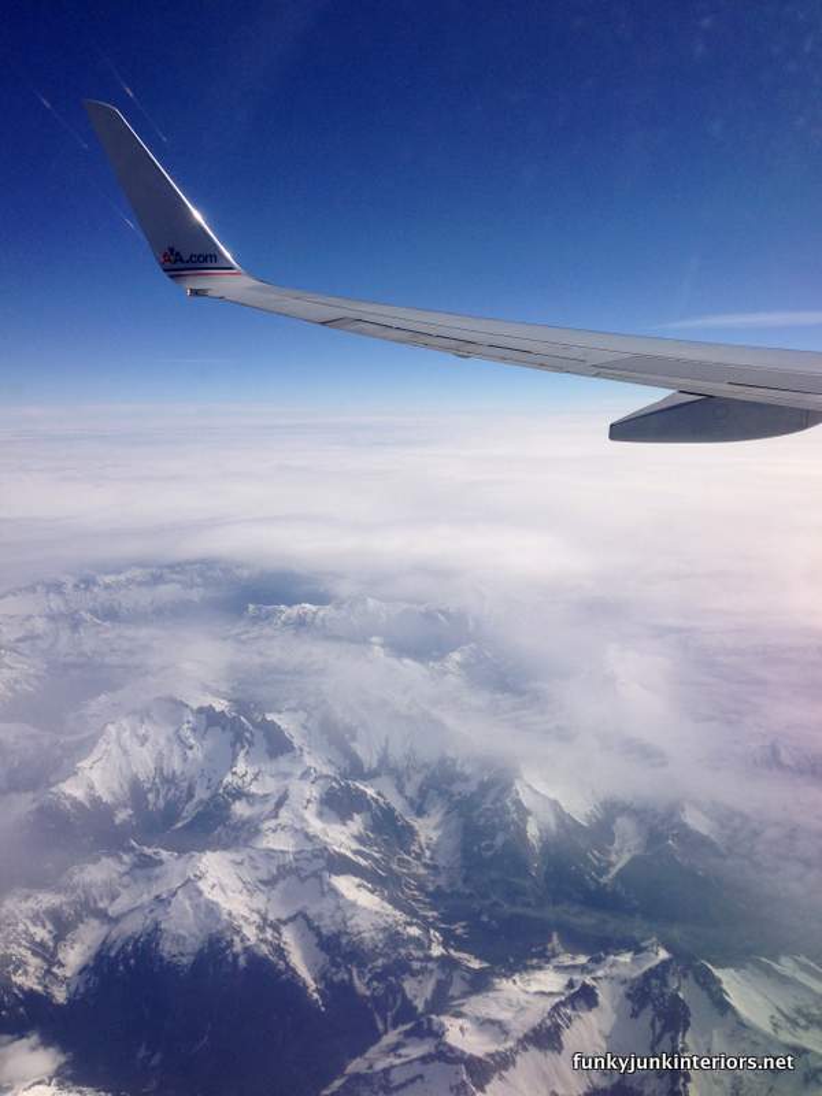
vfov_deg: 55.4
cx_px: 411
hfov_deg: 42.9
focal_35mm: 33
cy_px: 548
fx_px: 1045
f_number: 2.4
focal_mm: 4.13
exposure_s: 1/2262
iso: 50
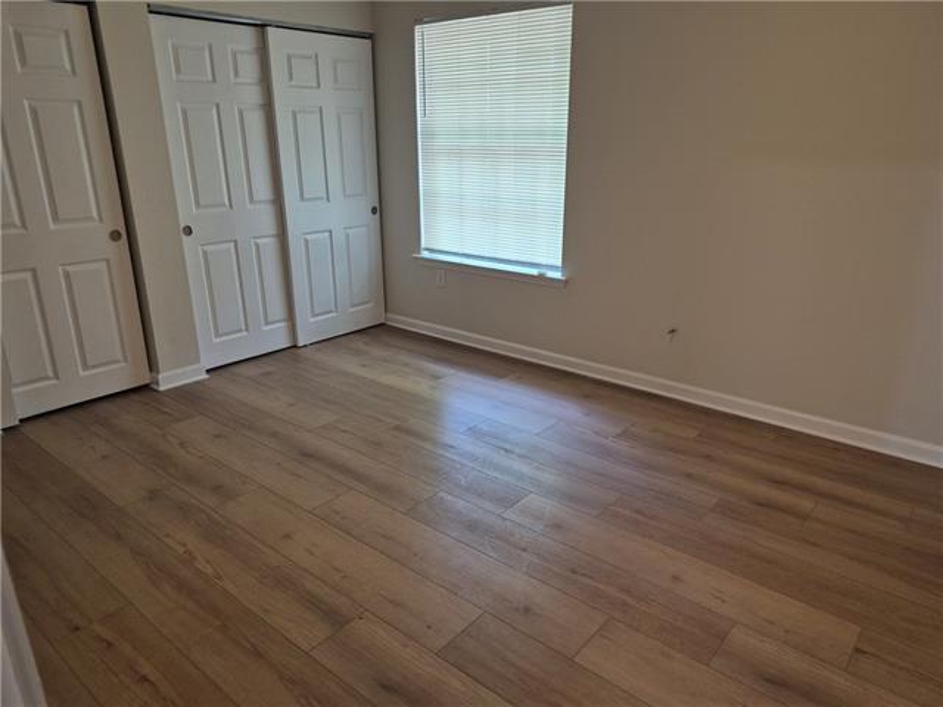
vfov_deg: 58.9
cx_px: 472
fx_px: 627
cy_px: 354
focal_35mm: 23
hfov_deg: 73.9
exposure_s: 1/120
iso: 250
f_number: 1.8
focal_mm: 5.4
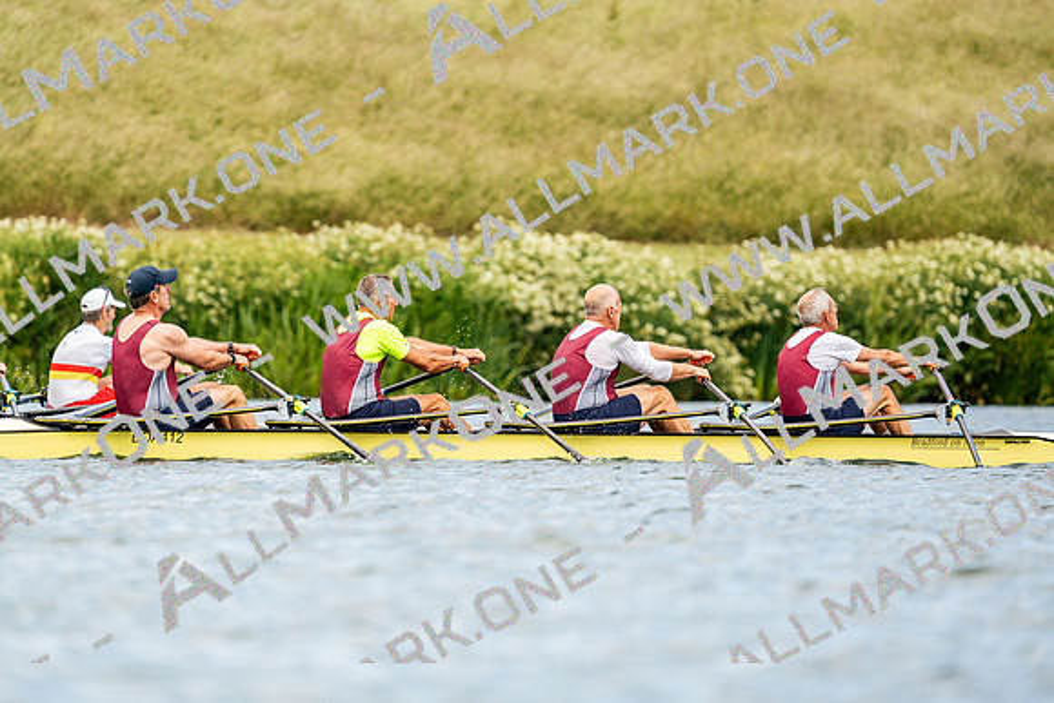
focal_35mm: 481
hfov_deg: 4.3
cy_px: 352
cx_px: 527
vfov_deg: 2.9
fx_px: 14085
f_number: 6.3
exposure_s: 1/2000
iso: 400
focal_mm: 481
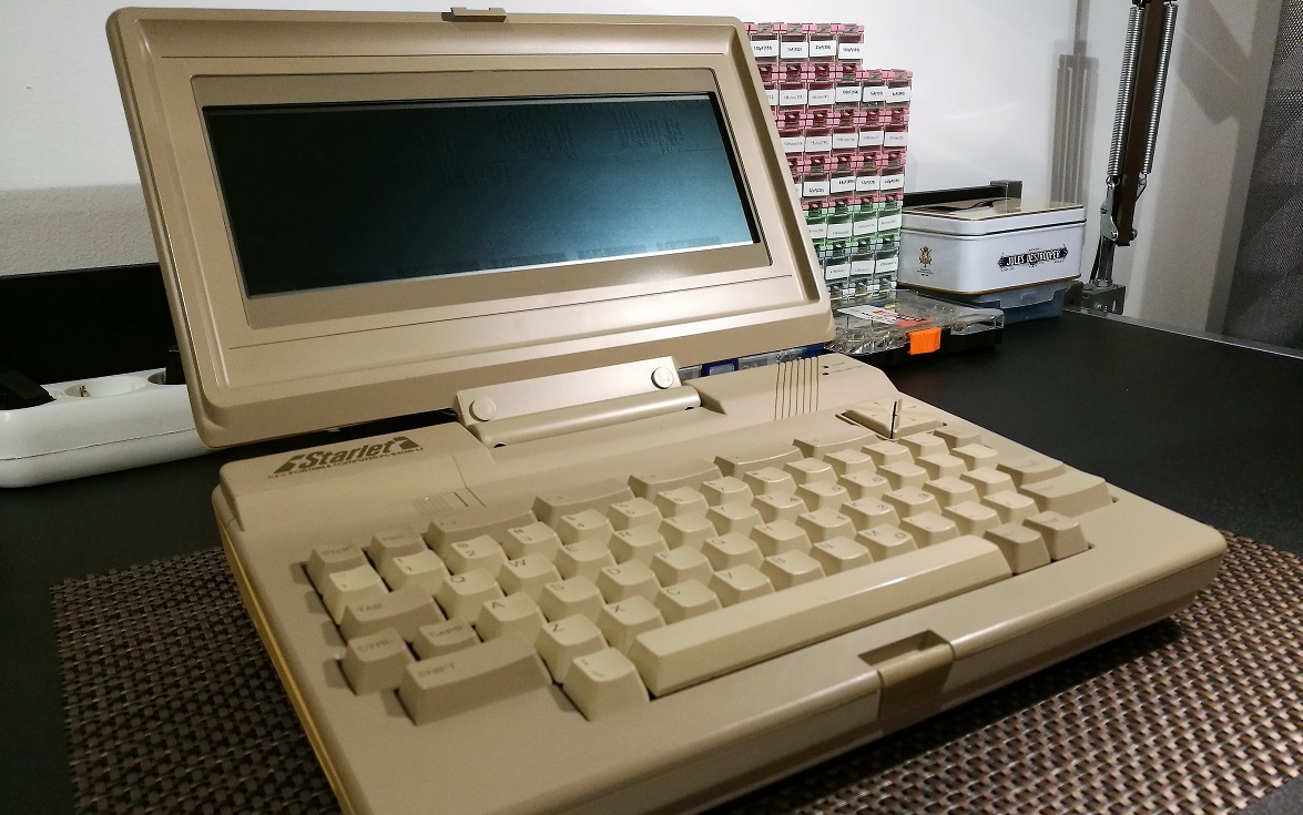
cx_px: 647
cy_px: 442
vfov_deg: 43.1
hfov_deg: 64.6
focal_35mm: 29
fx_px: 1030
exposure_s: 1/33.3
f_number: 2.2
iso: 250
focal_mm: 4.5
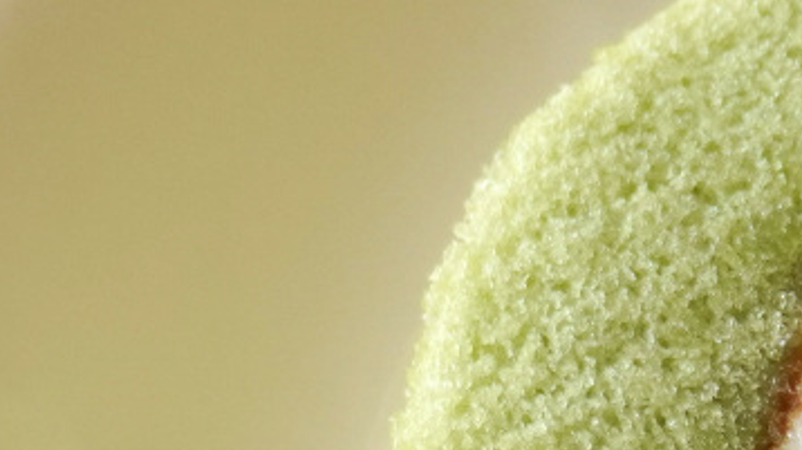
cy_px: 663
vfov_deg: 3.7
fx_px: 6989
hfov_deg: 6.4
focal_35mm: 329
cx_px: 1481
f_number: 5.6
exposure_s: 1/60
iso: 320
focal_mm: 39
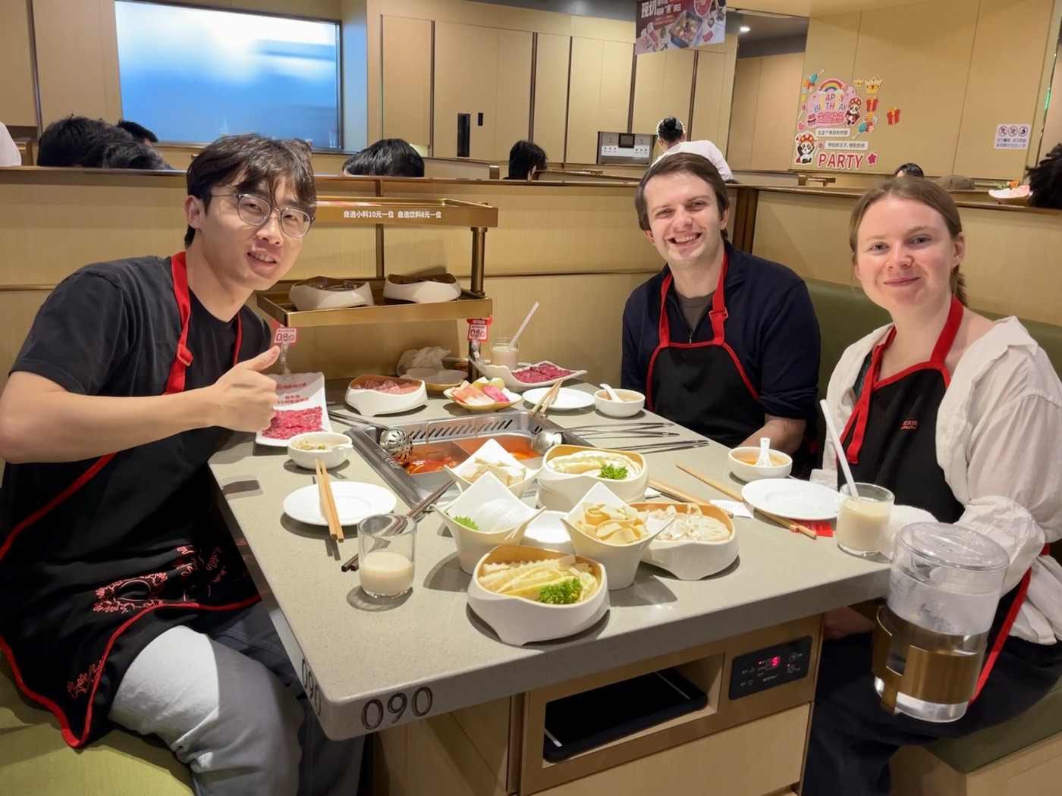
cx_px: 531
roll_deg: -2.7
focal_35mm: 26
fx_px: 798
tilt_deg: -16.5
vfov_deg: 53.1
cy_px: 398
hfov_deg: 67.3
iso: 125
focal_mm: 5.1
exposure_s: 1/50
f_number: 1.6
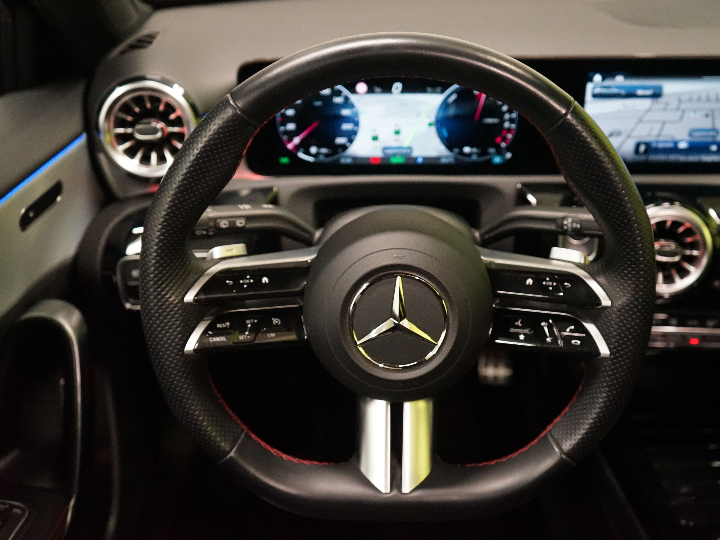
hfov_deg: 50.0
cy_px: 271
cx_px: 406
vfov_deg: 38.7
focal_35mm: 37
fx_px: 770
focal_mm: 34
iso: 5000
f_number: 4
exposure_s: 1/60
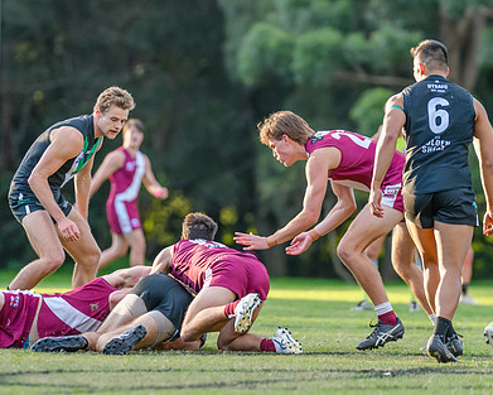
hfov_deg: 4.9
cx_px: 114
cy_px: 176
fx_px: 5750
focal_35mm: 394
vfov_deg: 3.9
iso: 2500
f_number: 2.8
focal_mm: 210
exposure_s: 1/2500
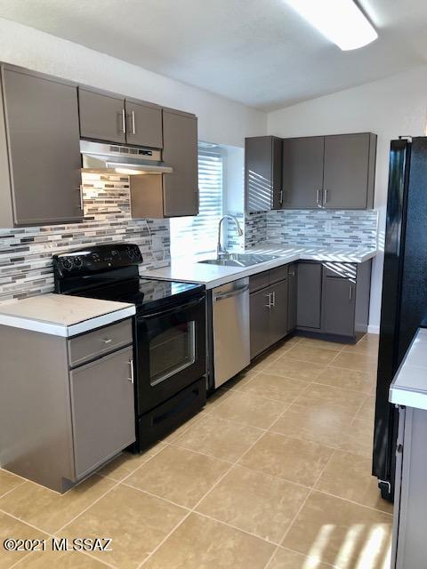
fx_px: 461
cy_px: 284
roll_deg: -0.2
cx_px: 214
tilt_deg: -9.3
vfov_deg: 63.4
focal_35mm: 28
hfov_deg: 49.7
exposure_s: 1/30
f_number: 1.8
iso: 25
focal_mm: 3.99
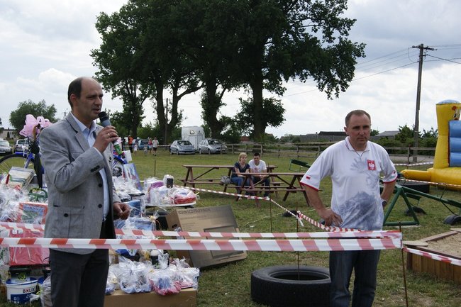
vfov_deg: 25.7
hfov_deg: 37.9
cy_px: 154
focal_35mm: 52
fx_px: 672
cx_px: 230
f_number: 13
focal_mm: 35
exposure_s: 1/320
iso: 400
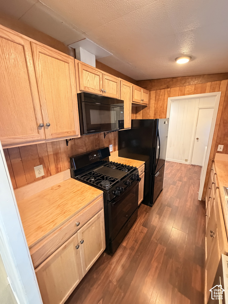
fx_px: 123
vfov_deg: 102.1
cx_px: 114
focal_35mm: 14
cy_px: 152
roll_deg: +1.7
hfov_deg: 85.7
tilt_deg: -14.5
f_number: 2.2
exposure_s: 1/60
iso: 640
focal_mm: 2.22
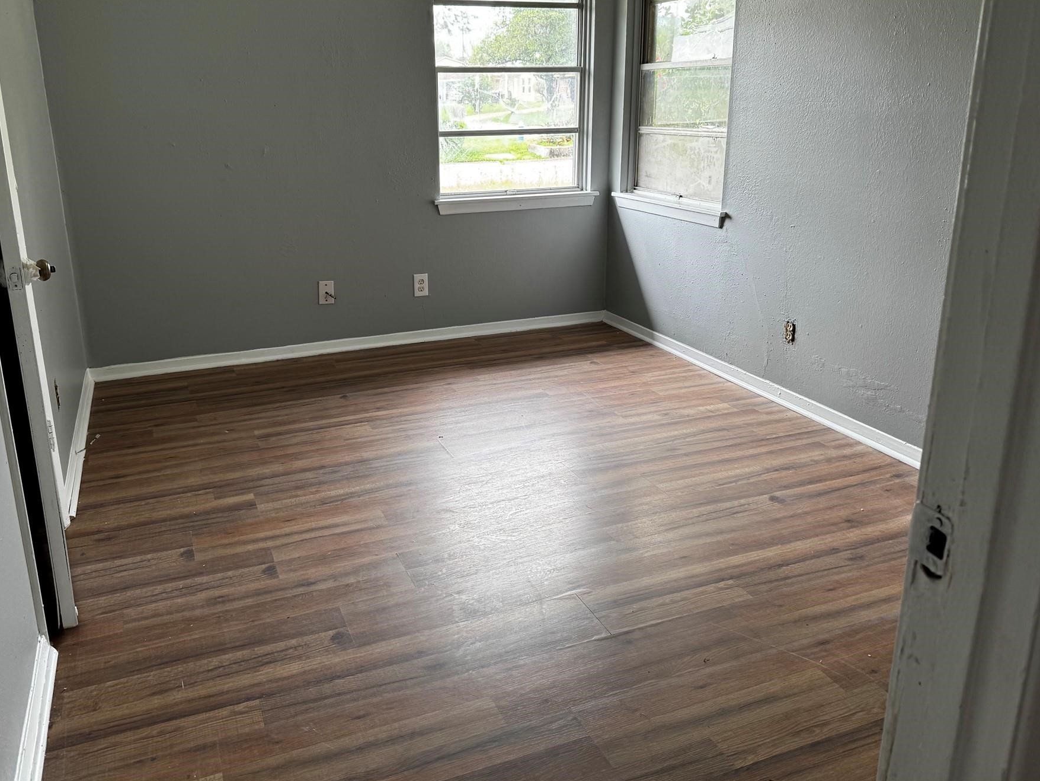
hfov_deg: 63.4
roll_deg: +1.2
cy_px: 329
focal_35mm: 28
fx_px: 841
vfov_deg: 49.6
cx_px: 483
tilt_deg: -17.5
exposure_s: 1/121
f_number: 1.78
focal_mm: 6.76
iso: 80
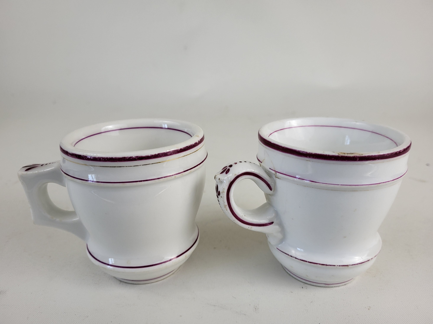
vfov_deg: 53.1
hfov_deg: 67.3
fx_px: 325
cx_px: 216
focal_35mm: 26
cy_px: 162
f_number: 1.8
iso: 200
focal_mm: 5.4
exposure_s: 1/100
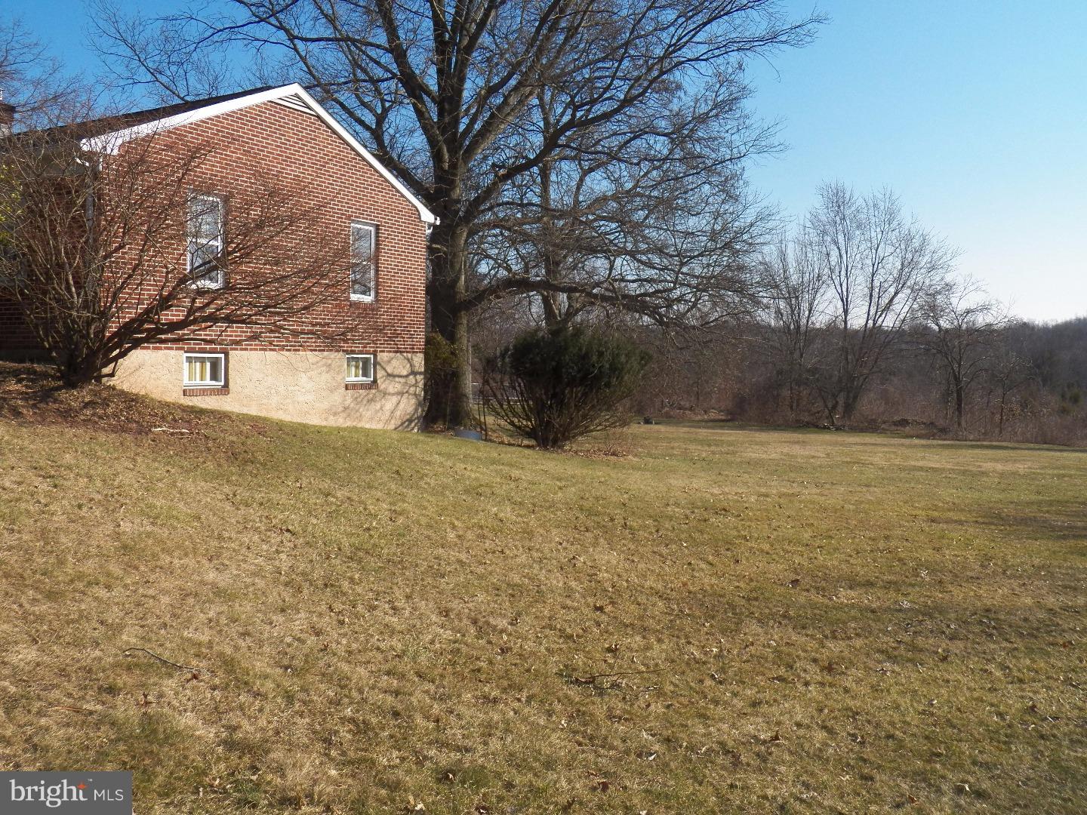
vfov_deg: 45.4
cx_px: 544
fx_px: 973
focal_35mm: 31
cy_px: 408
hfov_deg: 58.4
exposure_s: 1/1000
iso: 125
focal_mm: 5.5
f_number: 4
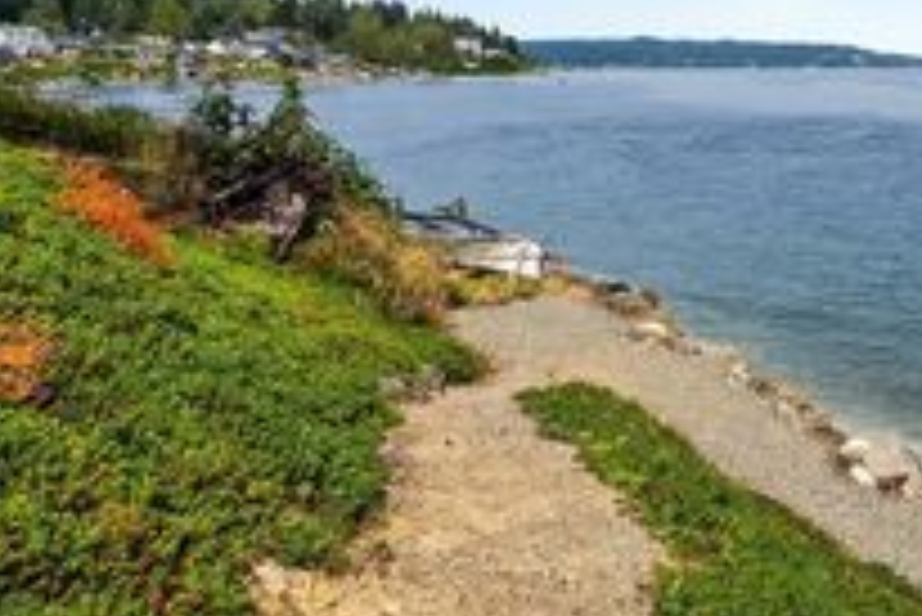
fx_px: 1000
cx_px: 904
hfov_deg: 43.2
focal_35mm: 39
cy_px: 81
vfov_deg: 32.8
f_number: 8
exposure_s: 1/320
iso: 500
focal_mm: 16
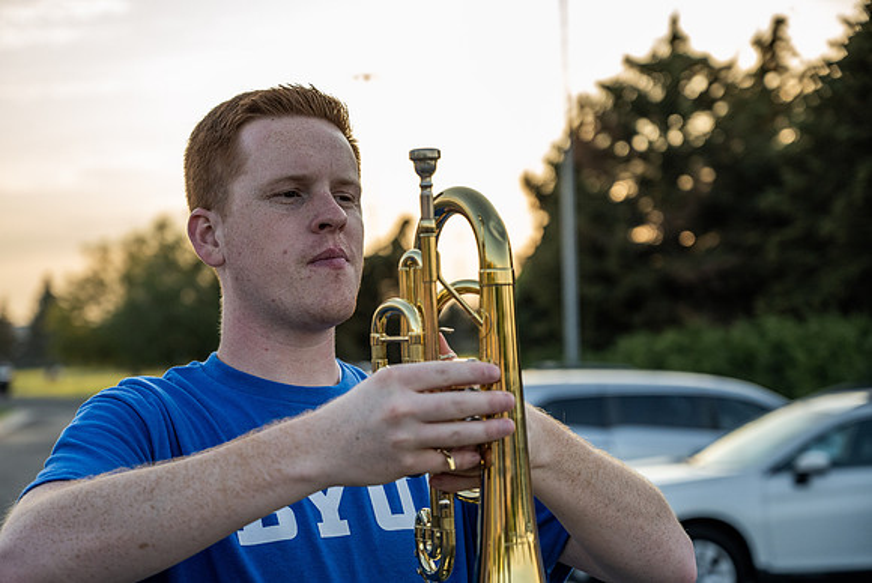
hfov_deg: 25.7
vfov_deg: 17.4
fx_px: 1909
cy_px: 327
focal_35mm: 79
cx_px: 381
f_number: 4
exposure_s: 1/640
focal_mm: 70
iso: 500
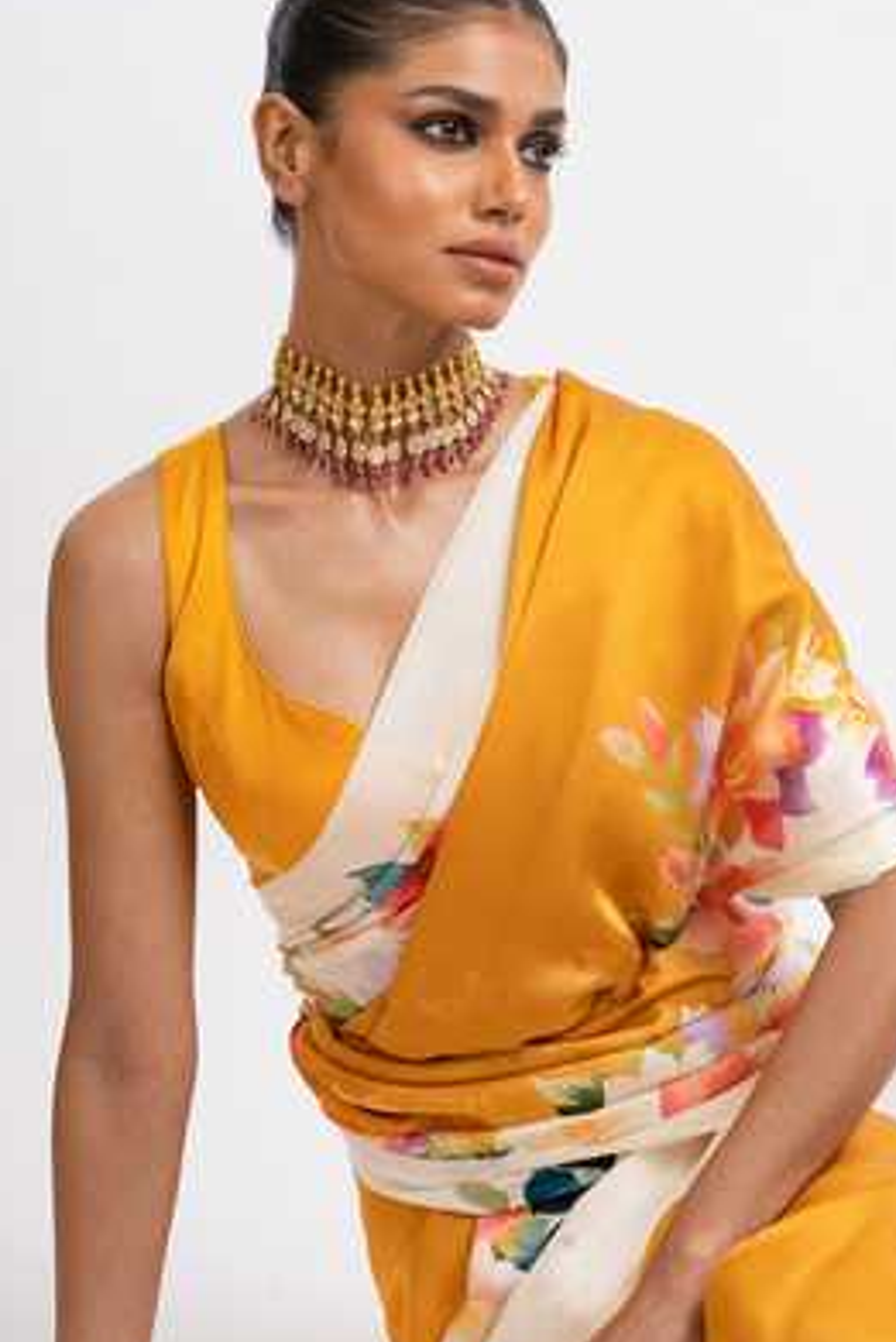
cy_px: 747
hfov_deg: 12.0
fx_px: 4252
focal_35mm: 114
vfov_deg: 17.9
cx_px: 367
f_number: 13
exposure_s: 1/160
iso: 200
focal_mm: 85
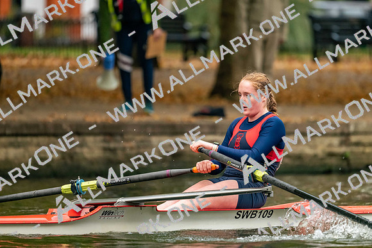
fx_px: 4134
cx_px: 186
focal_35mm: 400
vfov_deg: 3.4
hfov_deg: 5.2
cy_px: 124
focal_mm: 400
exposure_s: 1/2500
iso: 4000
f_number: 4.5
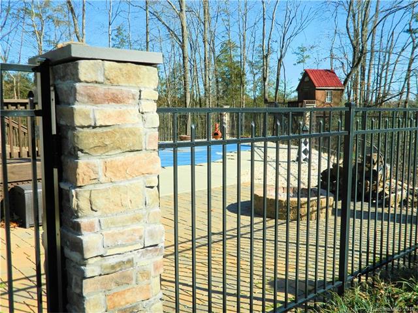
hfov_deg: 52.6
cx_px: 209
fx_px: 423
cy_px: 156
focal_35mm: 35
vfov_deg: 40.7
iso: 80
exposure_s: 1/800
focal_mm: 6.2
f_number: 3.3
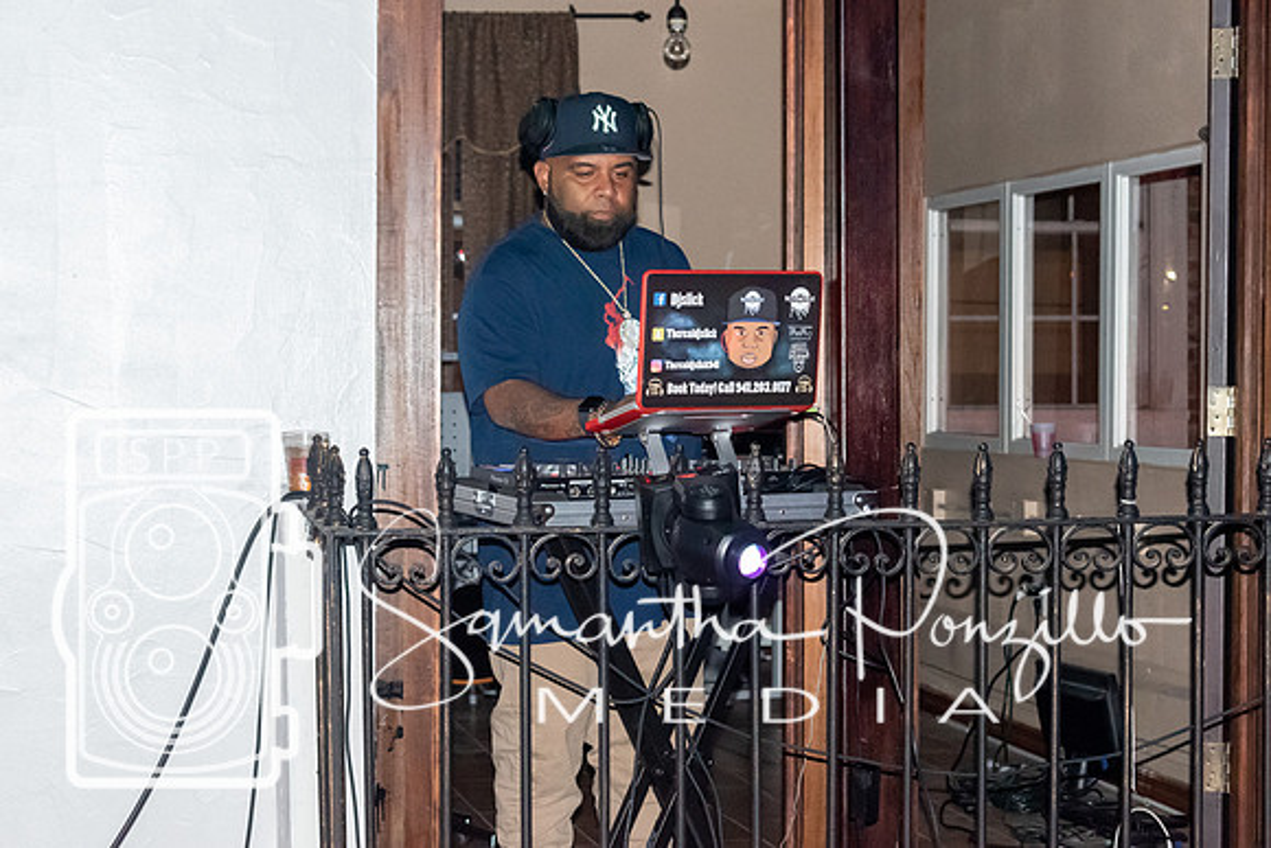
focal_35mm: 84
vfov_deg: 16.2
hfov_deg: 24.1
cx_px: 636
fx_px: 2980
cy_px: 424
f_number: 5.6
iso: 6400
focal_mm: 55
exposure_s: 1/60
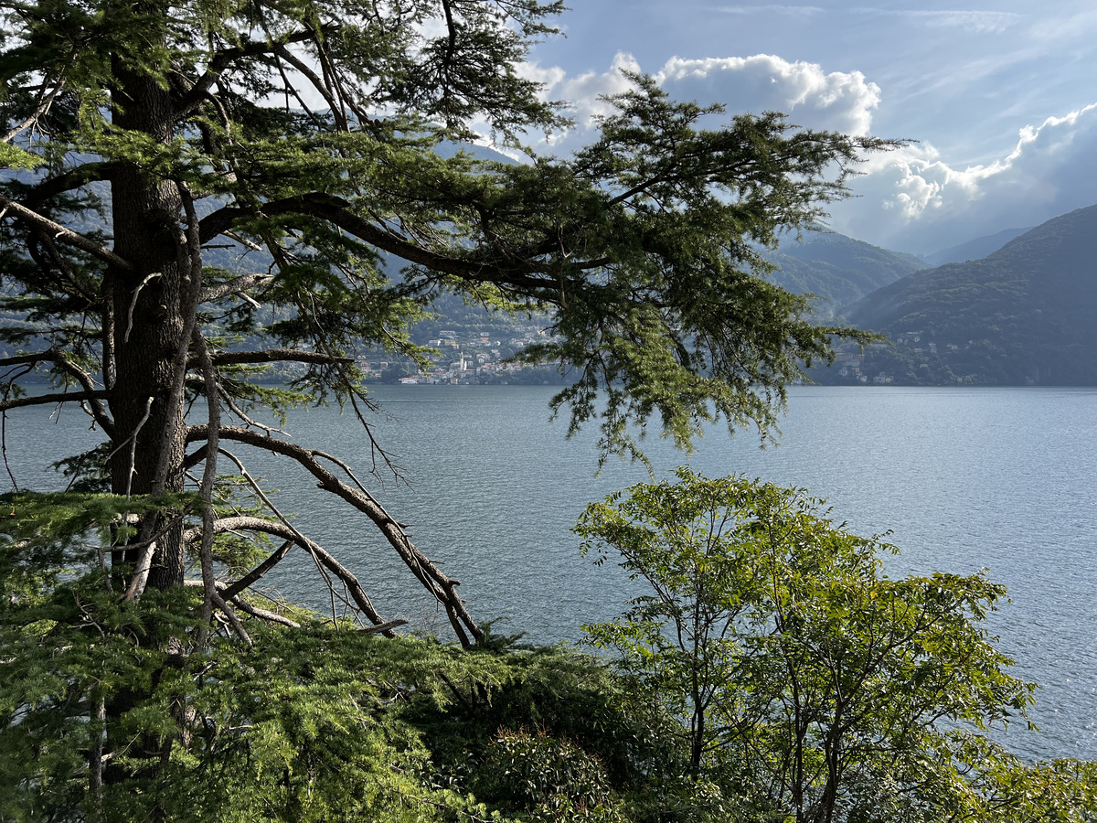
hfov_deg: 67.3
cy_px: 412
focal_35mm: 26
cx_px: 548
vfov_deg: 53.1
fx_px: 824
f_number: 1.5
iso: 50
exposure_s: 1/2045
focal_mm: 5.7
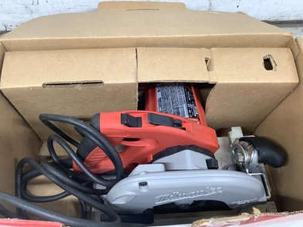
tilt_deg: -60.3
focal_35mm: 32
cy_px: 113
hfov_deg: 56.8
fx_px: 280
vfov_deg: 44.2
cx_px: 148
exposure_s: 1/60
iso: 80
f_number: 2.4
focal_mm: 3.3
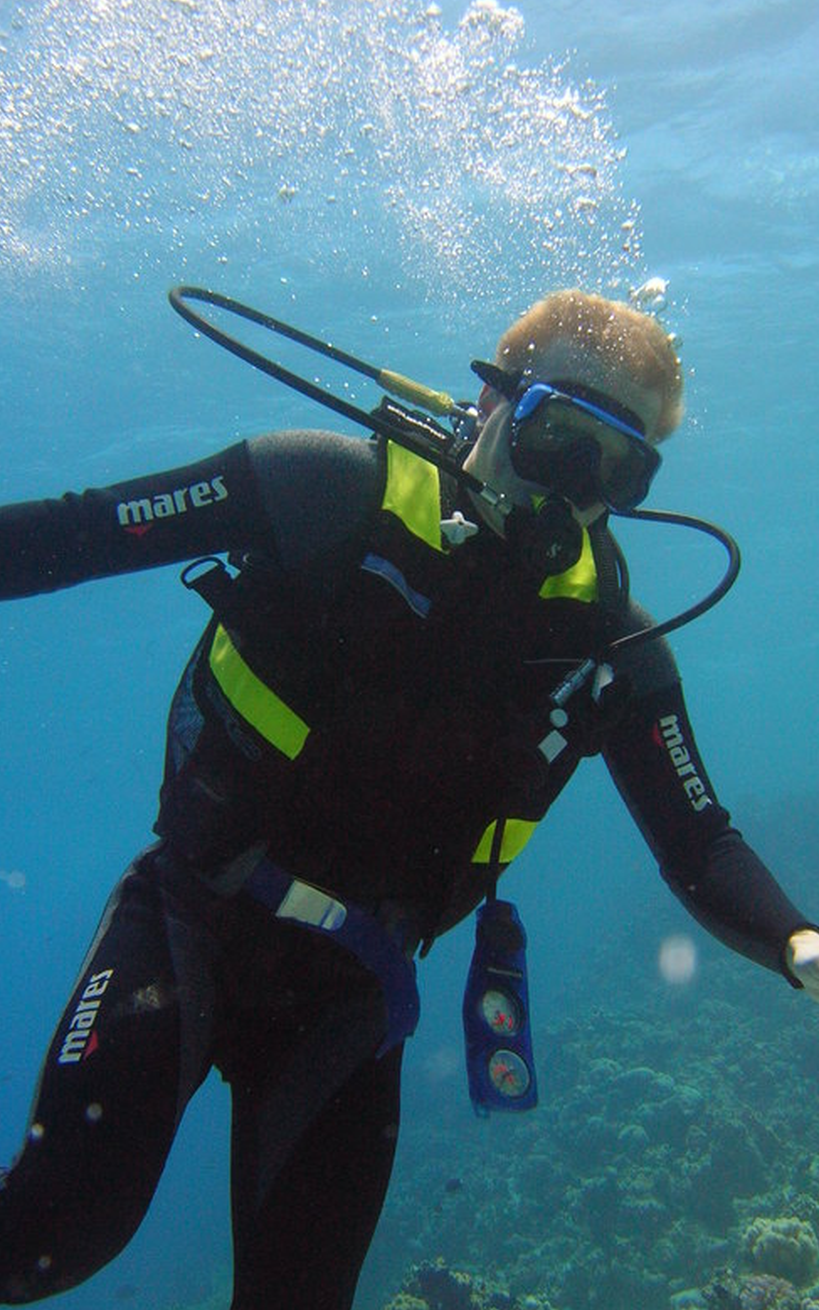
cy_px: 668
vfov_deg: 52.7
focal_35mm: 37
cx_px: 462
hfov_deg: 34.4
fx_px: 1321
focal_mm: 5.7
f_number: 4.9
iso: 50
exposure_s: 1/160
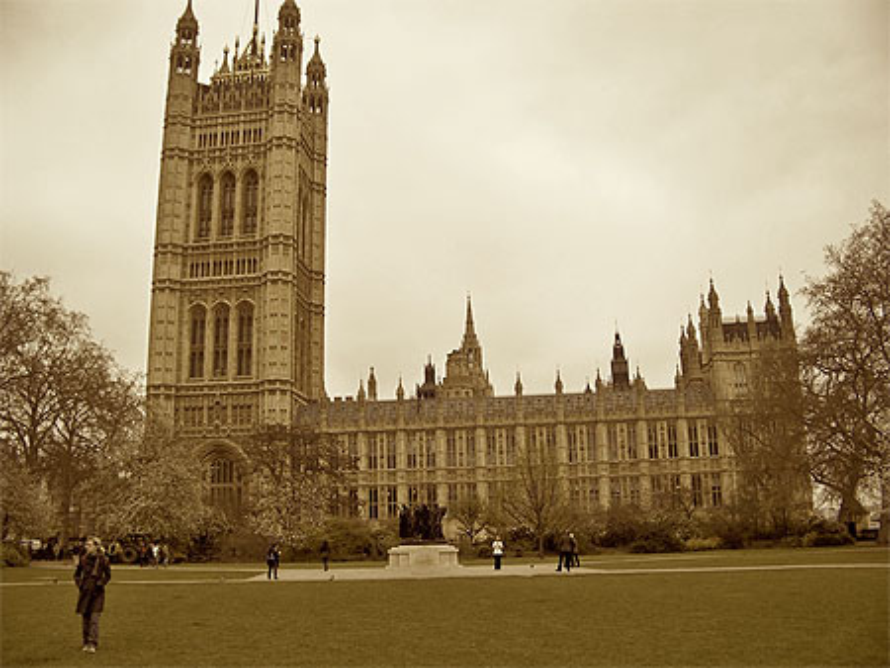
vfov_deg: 43.0
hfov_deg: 55.3
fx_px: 849
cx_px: 445
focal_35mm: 33
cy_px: 334
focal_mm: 5.85
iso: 64
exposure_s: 1/320
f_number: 2.8
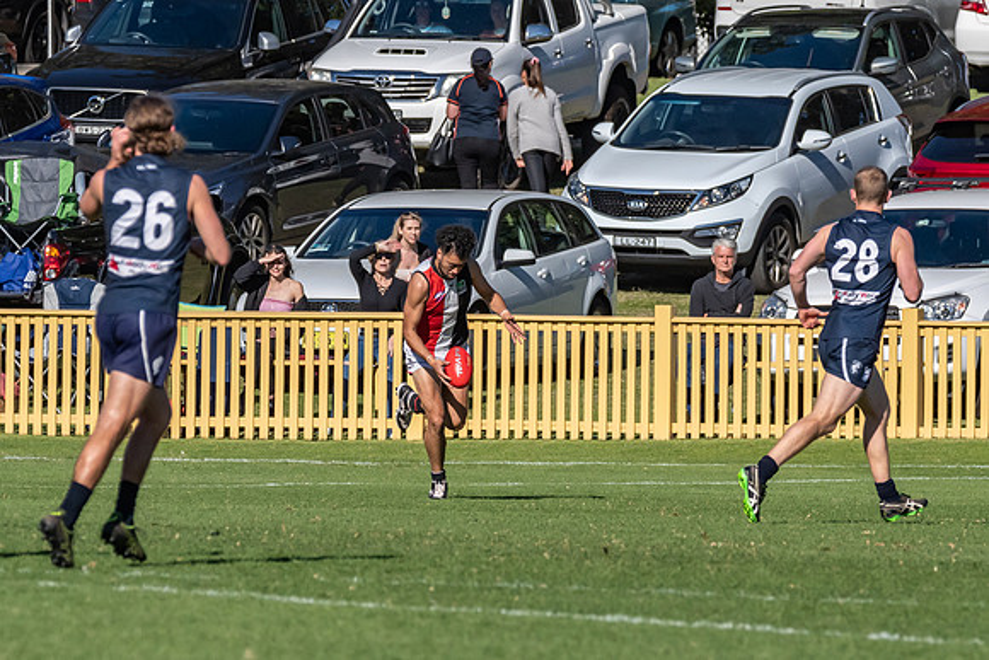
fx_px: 17445
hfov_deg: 3.2
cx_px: 566
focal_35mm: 635
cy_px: 350
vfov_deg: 2.2
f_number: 10
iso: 800
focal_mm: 320
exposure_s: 1/4000
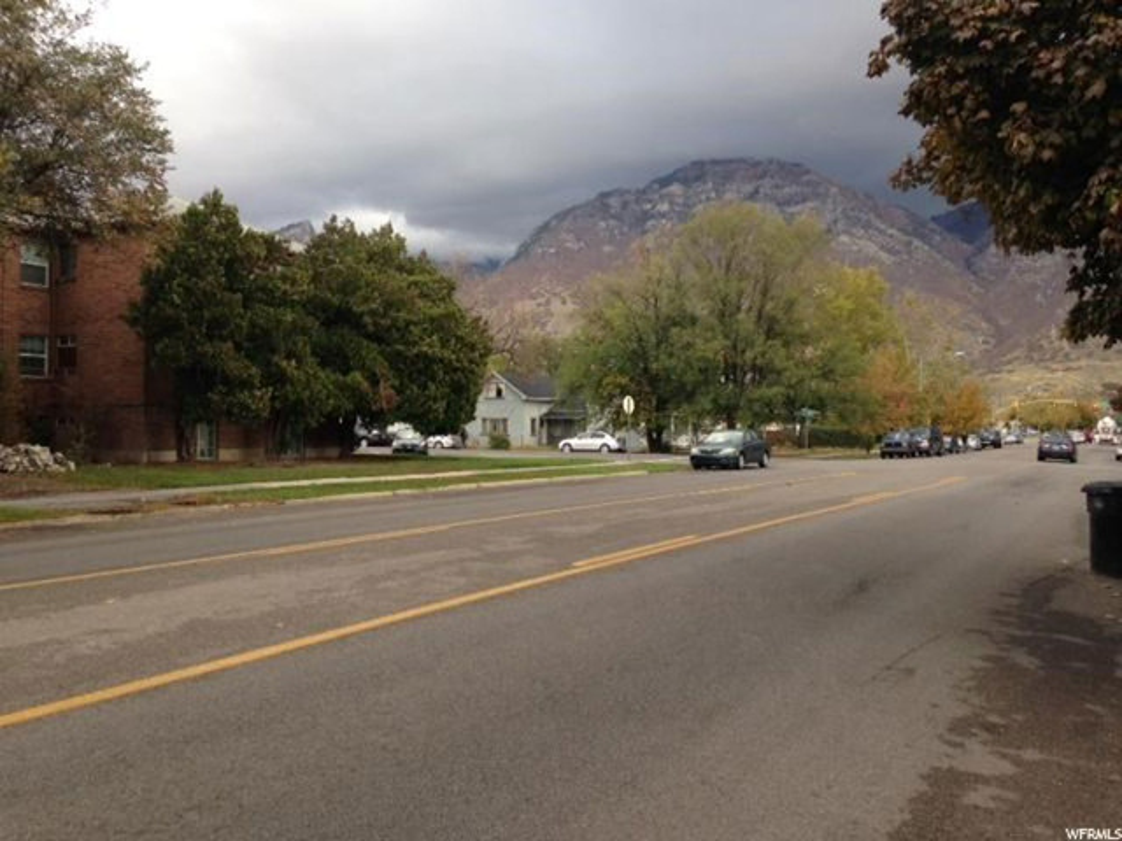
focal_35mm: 33
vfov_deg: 42.9
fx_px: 1070
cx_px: 561
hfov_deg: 55.4
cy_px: 420
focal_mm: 4.12
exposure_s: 1/125
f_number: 2.4
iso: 50
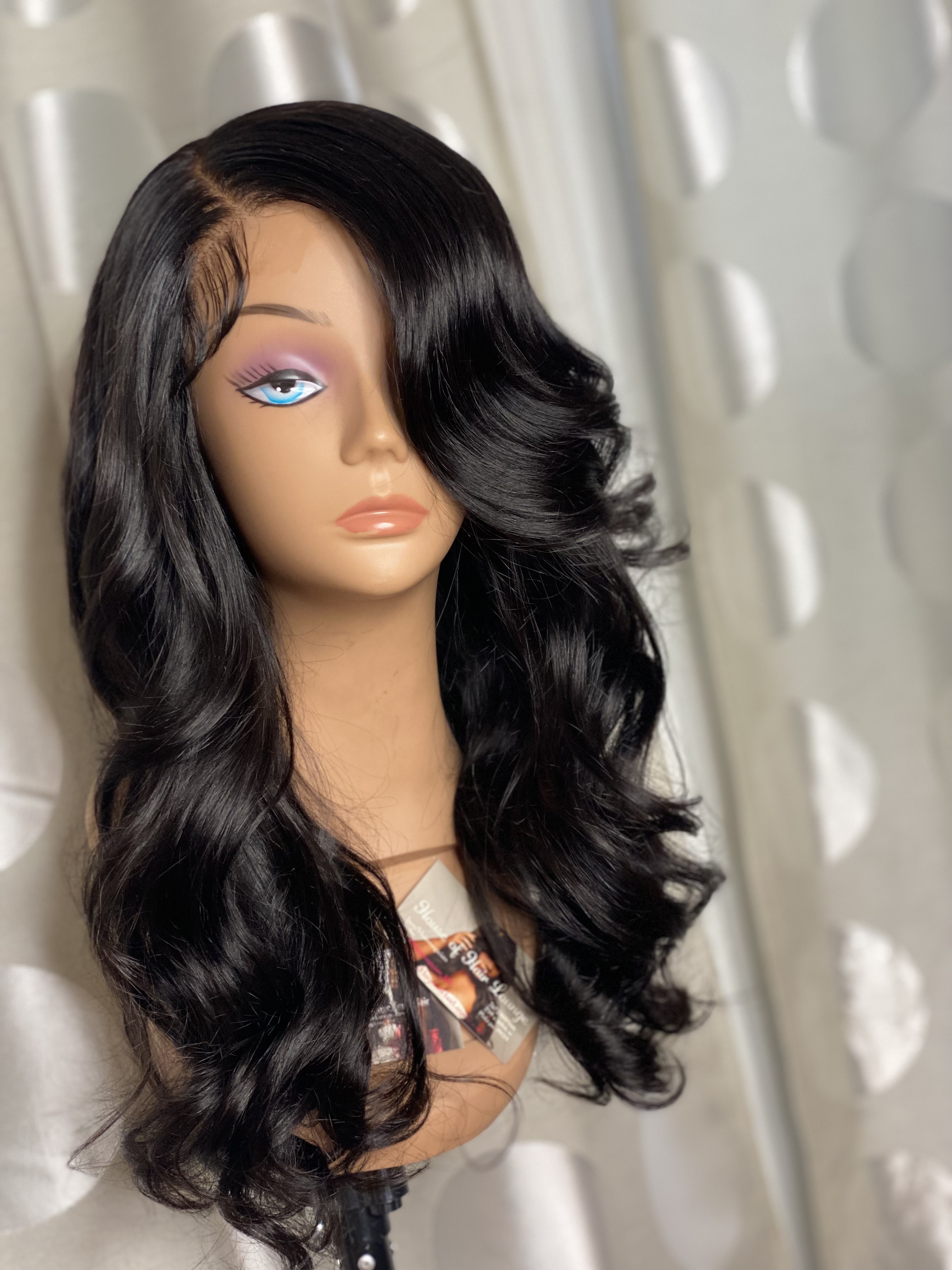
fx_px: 1907
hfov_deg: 28.0
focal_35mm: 52
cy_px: 635
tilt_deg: +2.0
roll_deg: +11.2
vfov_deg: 36.8
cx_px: 476
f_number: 2
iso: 125
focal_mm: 6
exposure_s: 1/40
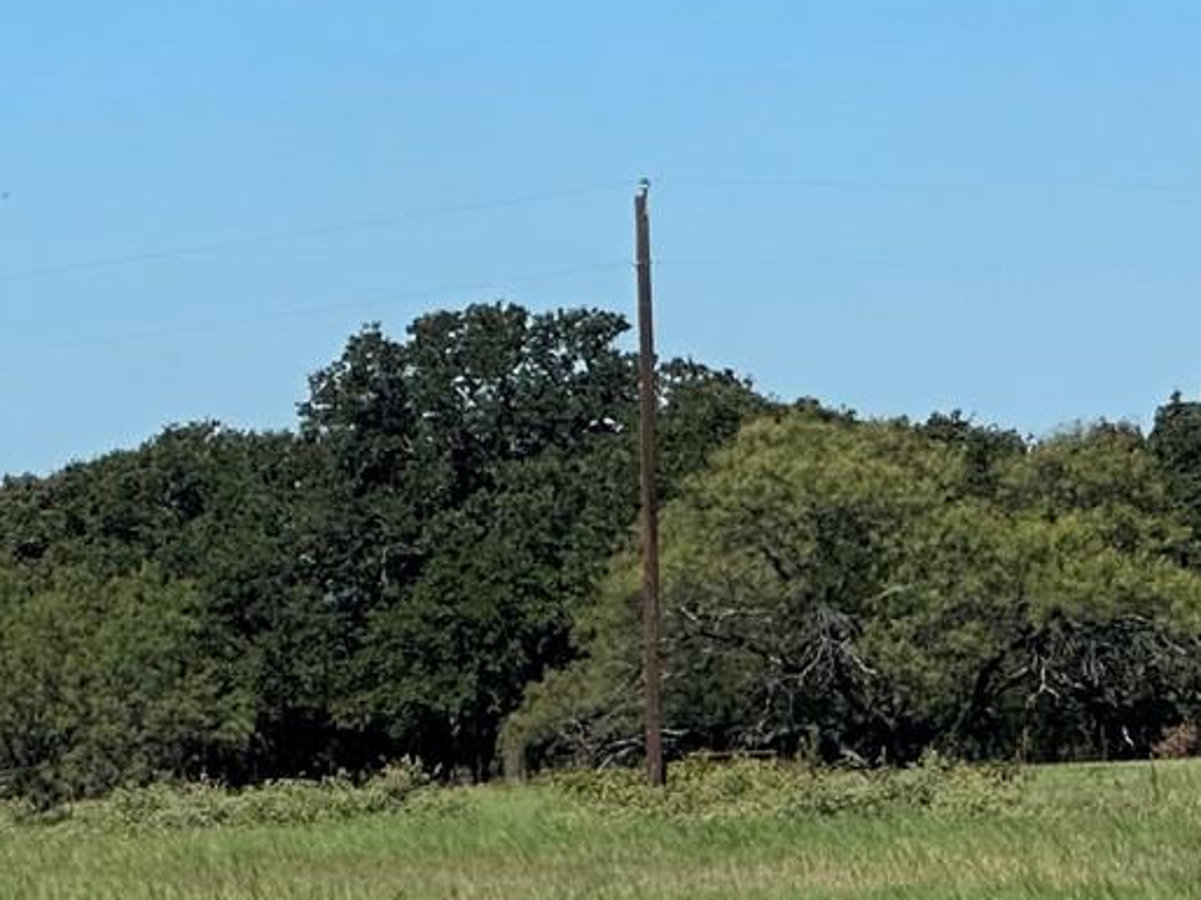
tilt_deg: +3.6
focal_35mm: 307
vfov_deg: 4.8
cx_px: 217
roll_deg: -0.9
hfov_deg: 6.4
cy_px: -16
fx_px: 10646
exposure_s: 1/1340
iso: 32
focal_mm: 9
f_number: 2.8
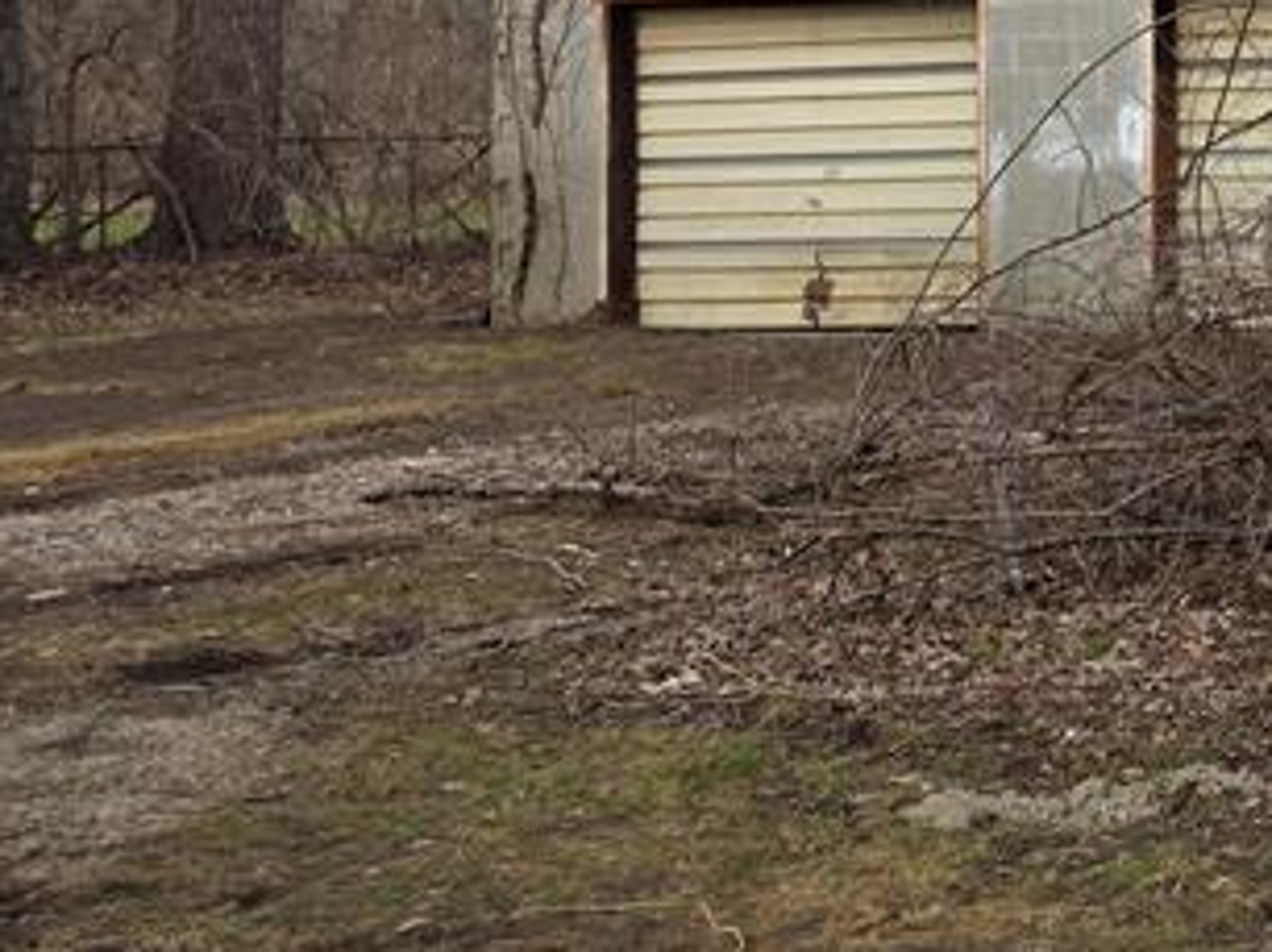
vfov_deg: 18.5
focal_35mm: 77
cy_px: -71
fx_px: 2827
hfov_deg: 21.4
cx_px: 1887
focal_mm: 6.3
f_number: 1.7
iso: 25
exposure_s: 1/359
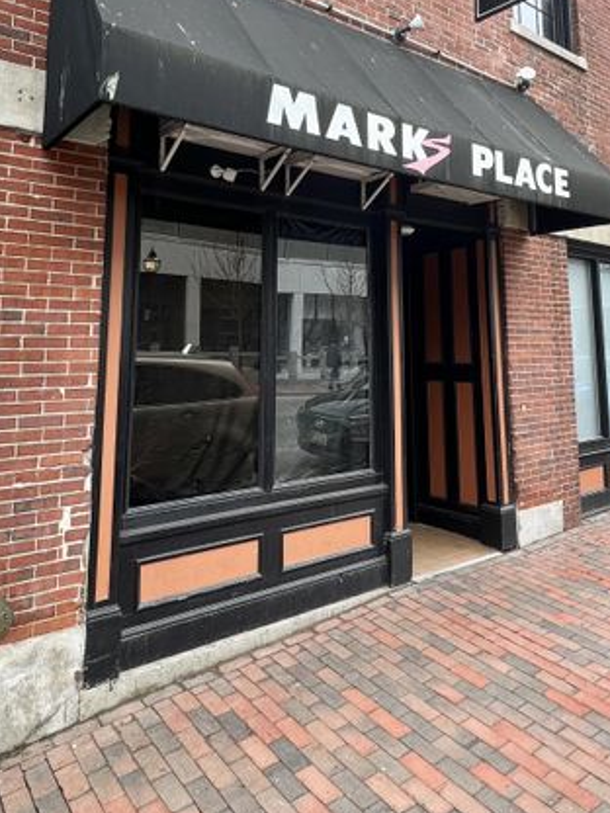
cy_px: 258
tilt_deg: +8.8
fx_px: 587
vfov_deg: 67.1
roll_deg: +0.7
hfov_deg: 54.9
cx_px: 321
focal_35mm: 25
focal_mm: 1.57
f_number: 1.8
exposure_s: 1/163
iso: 32
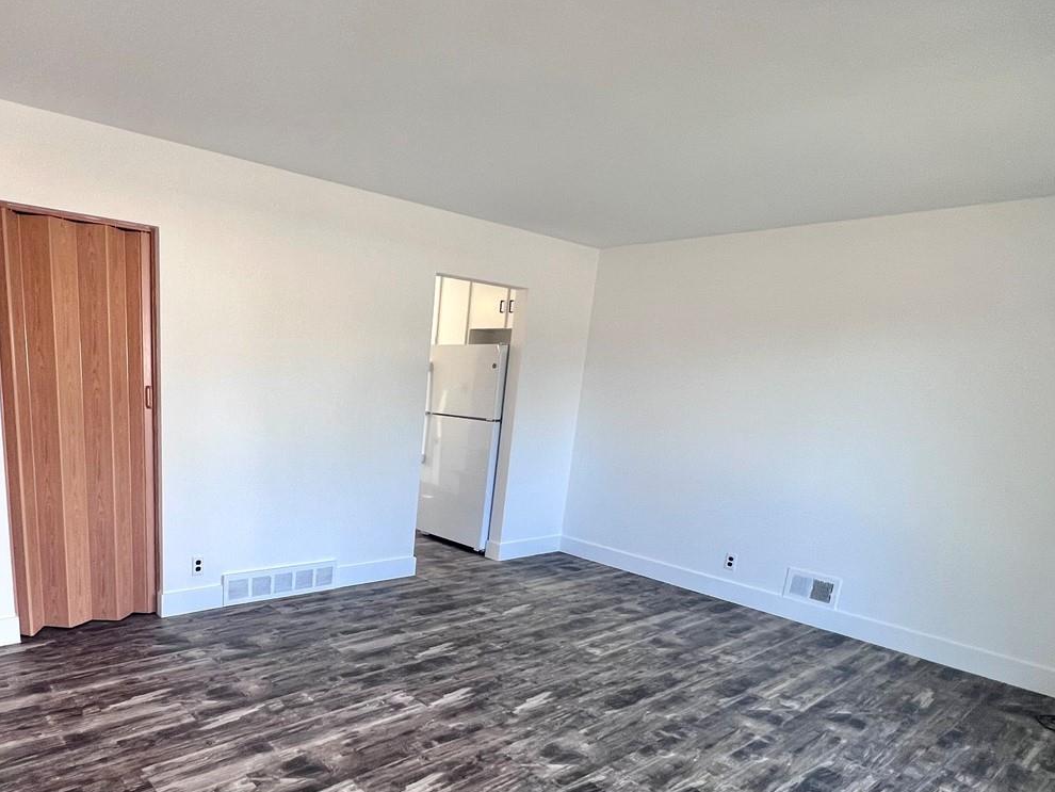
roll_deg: -3.4
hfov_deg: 76.6
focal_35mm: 21
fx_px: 640
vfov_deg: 61.7
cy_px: 535
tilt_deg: -13.7
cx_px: 357
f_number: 1.8
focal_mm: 1.57
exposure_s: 1/120
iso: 80
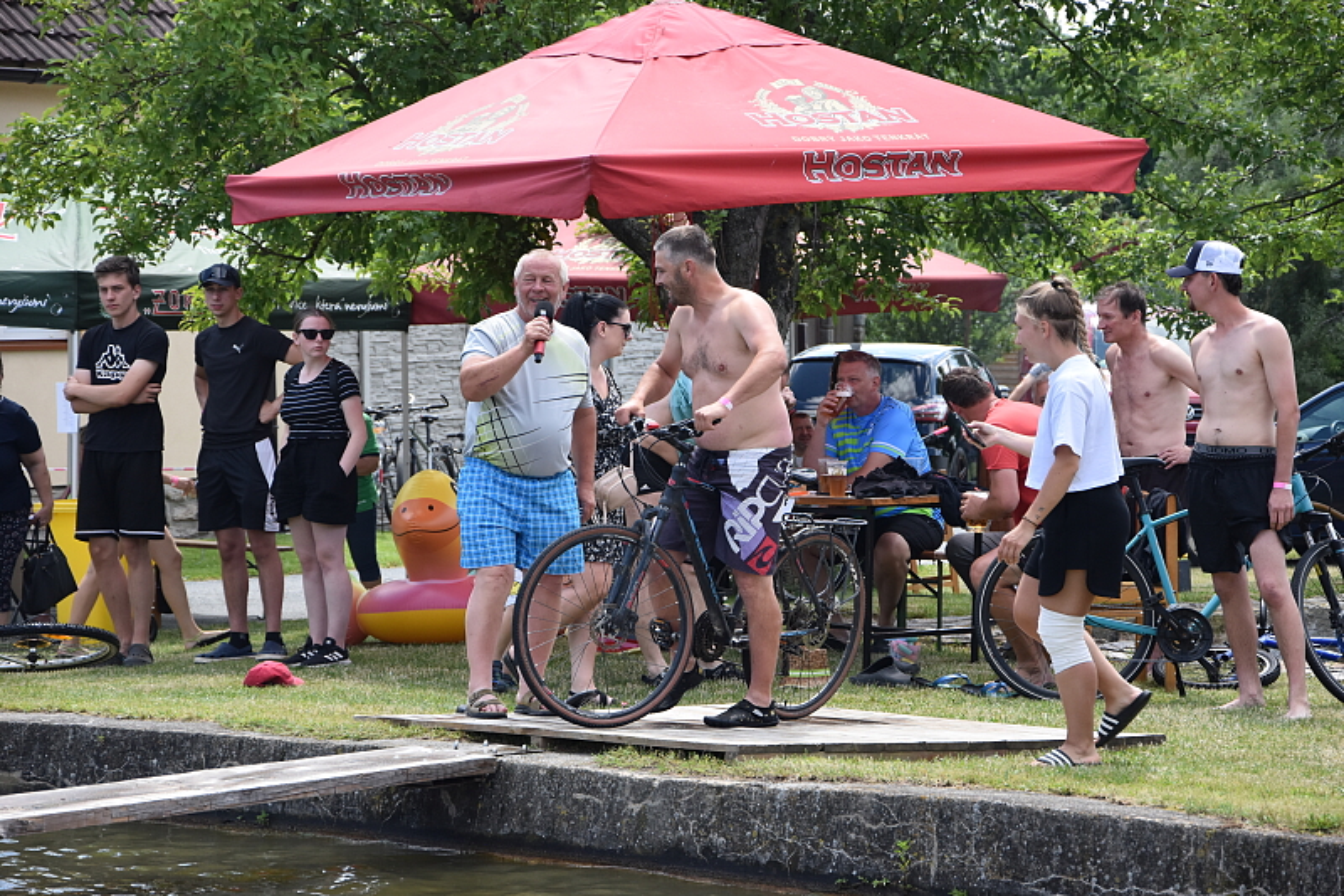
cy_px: 448
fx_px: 4479
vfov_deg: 11.4
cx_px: 672
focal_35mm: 120
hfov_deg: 17.1
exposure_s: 1/1000
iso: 640
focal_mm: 80
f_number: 5.3
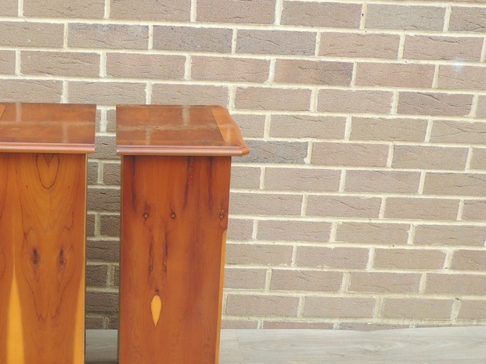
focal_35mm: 66
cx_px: 96
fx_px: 926
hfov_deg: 28.8
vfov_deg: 22.2
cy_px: 237
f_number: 3.3
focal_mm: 7.1
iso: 100
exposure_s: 1/80
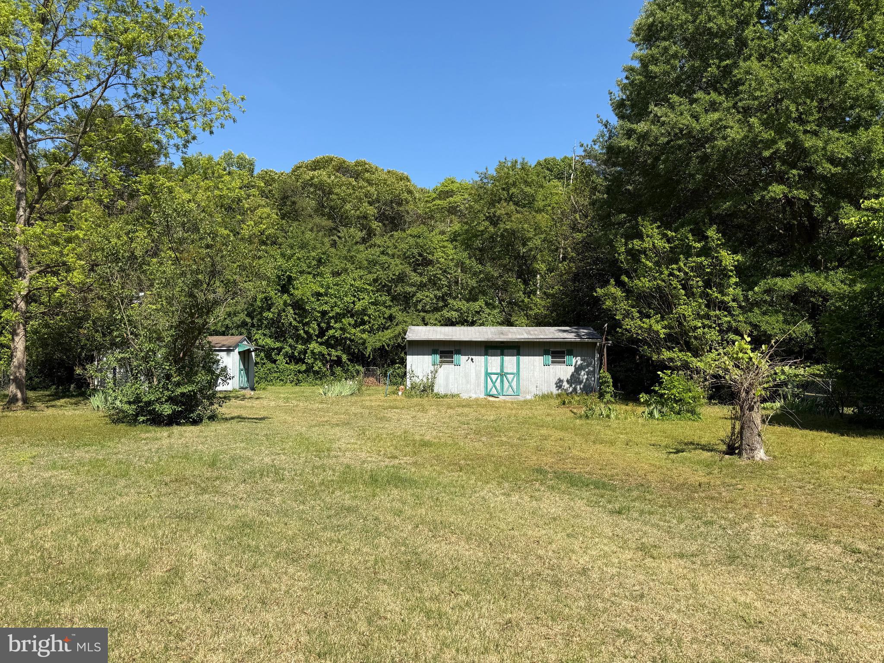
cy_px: 332
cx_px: 442
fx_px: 613
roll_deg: +0.1
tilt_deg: +3.4
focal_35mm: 24
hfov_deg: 71.6
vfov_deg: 56.8
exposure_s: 1/3145
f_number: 1.78
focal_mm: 6.76
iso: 80
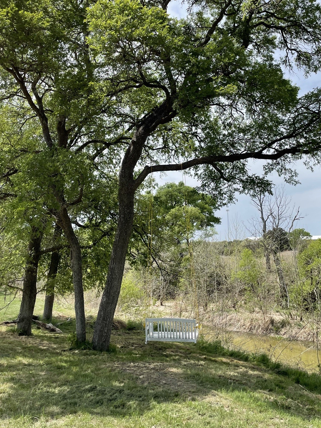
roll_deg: +2.5
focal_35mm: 34
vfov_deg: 53.2
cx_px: 191
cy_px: 154
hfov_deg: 41.6
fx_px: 420
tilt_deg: +13.6
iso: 32
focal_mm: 4.2
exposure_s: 1/2959
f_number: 1.6
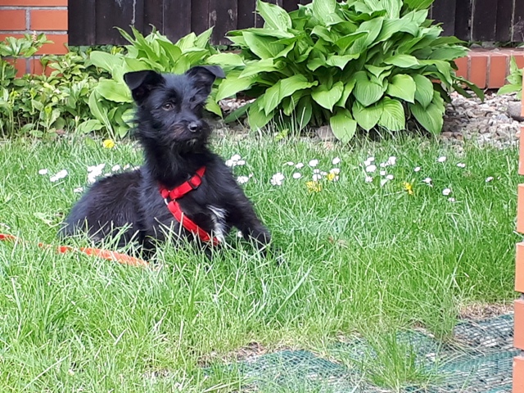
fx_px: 409
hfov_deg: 65.3
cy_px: 196
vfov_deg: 51.4
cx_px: 262
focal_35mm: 27
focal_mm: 3.6
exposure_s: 1/100
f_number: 1.9
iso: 50
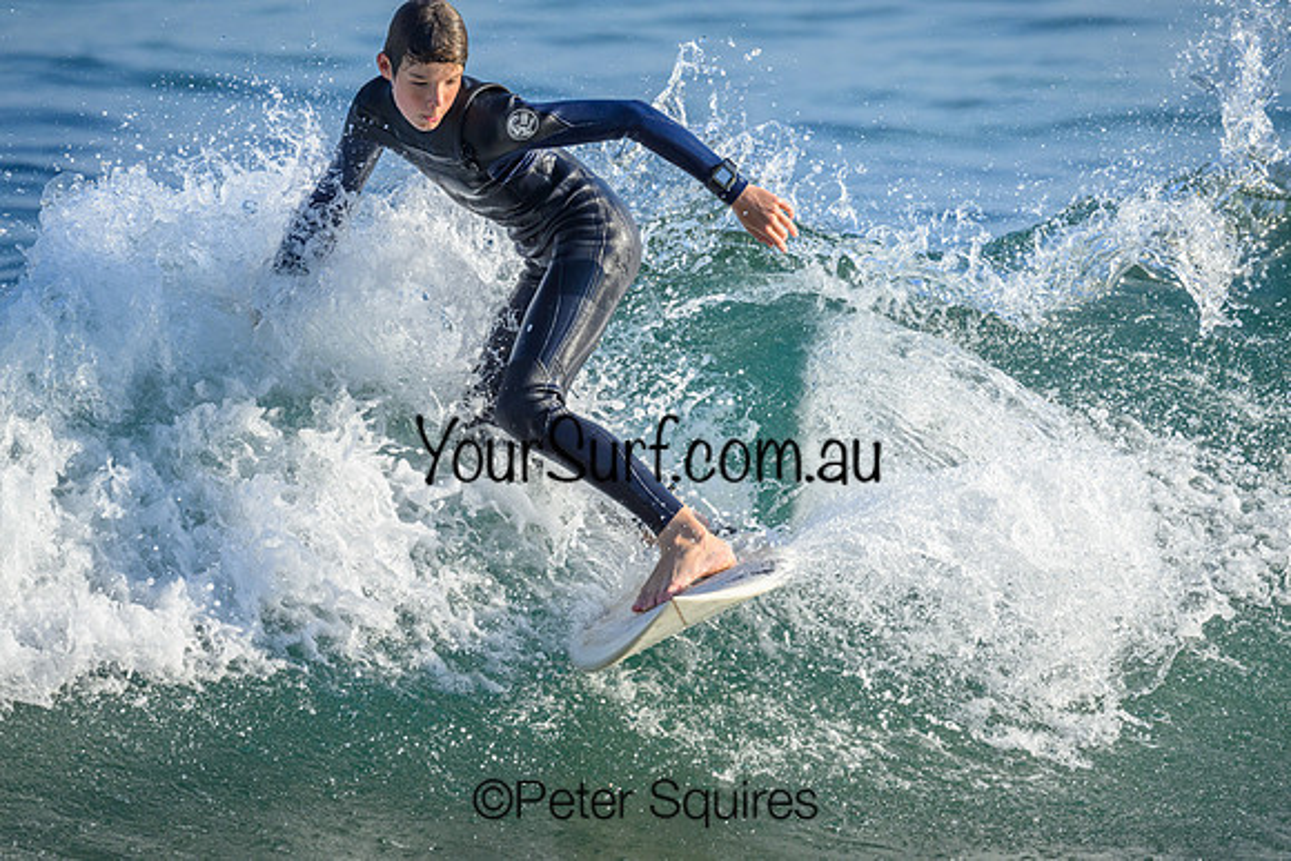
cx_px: 646
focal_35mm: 800
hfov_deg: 2.6
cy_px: 430
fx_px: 28694
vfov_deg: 1.7
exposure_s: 1/2000
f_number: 6.3
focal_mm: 800
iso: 640
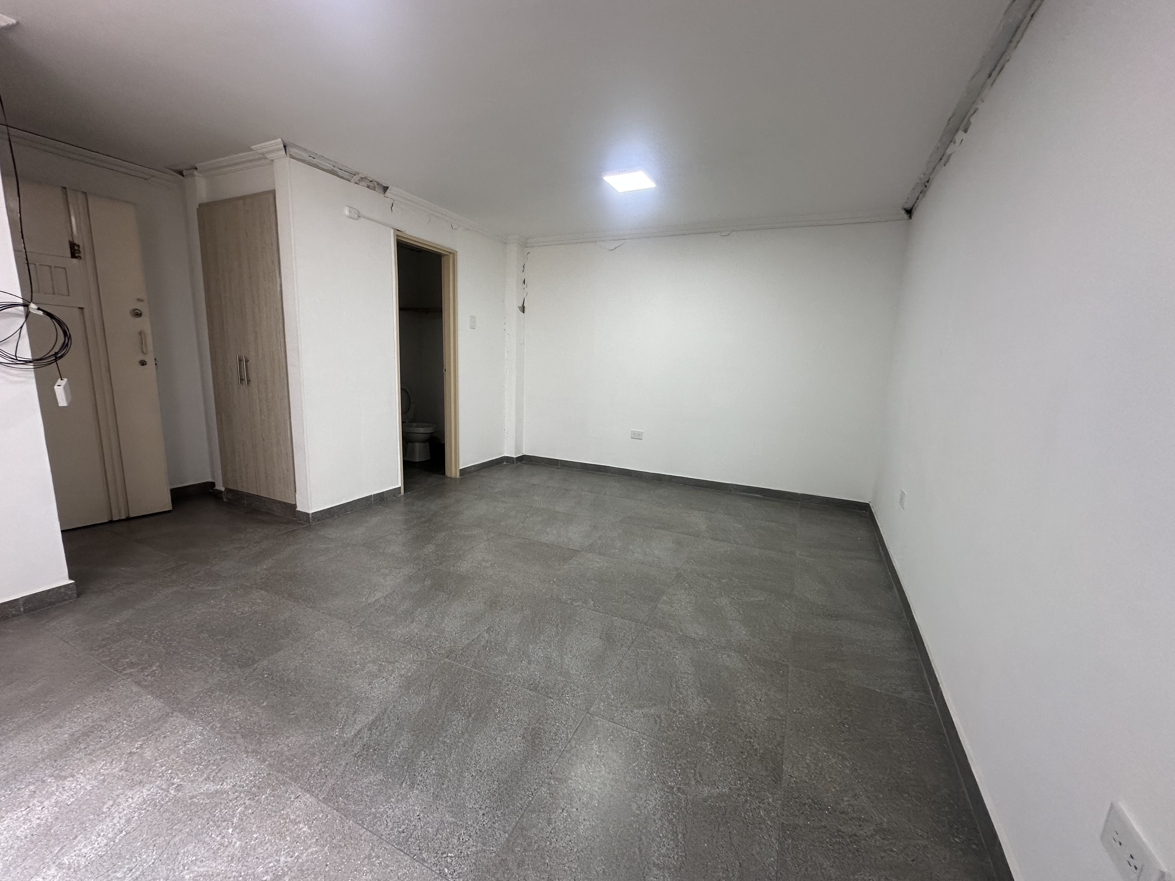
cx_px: 588
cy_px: 440
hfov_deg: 102.1
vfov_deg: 85.7
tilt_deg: -8.8
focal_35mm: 14
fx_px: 475
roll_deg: -2.7
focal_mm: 2.22
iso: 160
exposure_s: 1/120
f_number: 2.2
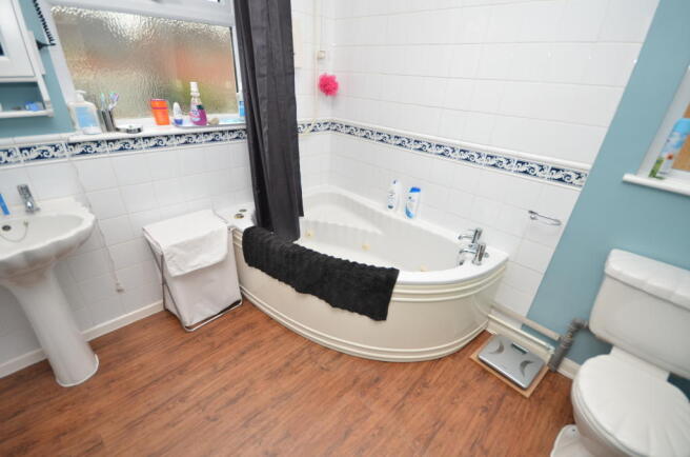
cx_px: 345
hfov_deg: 100.5
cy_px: 228
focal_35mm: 15
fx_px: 287
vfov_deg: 77.0
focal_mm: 10
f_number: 5.6
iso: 320
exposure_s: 1/60
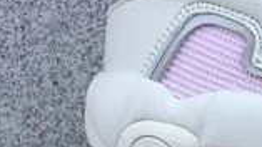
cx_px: 447
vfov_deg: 8.7
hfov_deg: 14.1
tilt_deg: -17.1
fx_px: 958
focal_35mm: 138
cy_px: 135
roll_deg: +0.2
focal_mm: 3.3
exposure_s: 1/468
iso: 25
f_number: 2.4
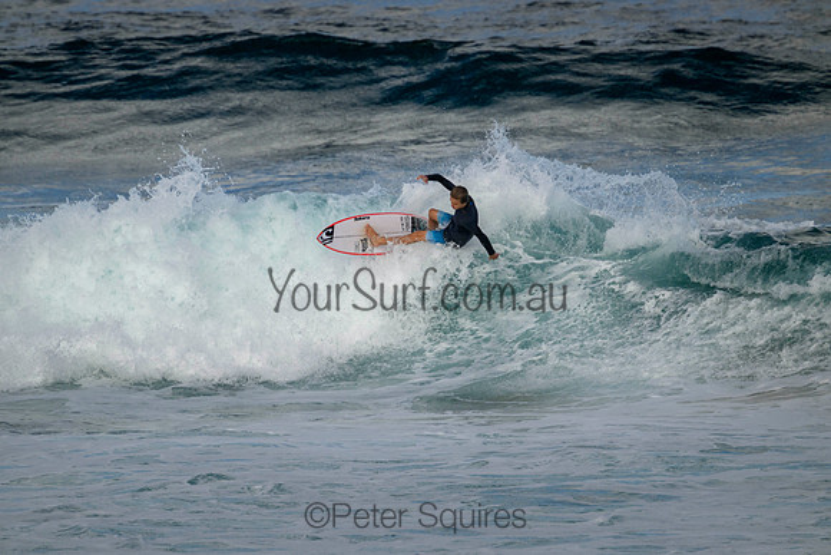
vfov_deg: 1.7
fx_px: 18470
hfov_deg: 2.6
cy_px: 278
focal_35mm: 800
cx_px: 416
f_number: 11
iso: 720
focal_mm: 800
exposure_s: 1/1600
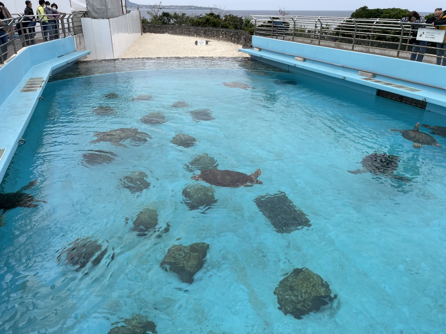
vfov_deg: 53.1
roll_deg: -1.1
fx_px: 335
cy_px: 167
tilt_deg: -23.3
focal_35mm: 26
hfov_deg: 67.3
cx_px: 223
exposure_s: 1/2817
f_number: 1.6
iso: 32
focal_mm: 4.2
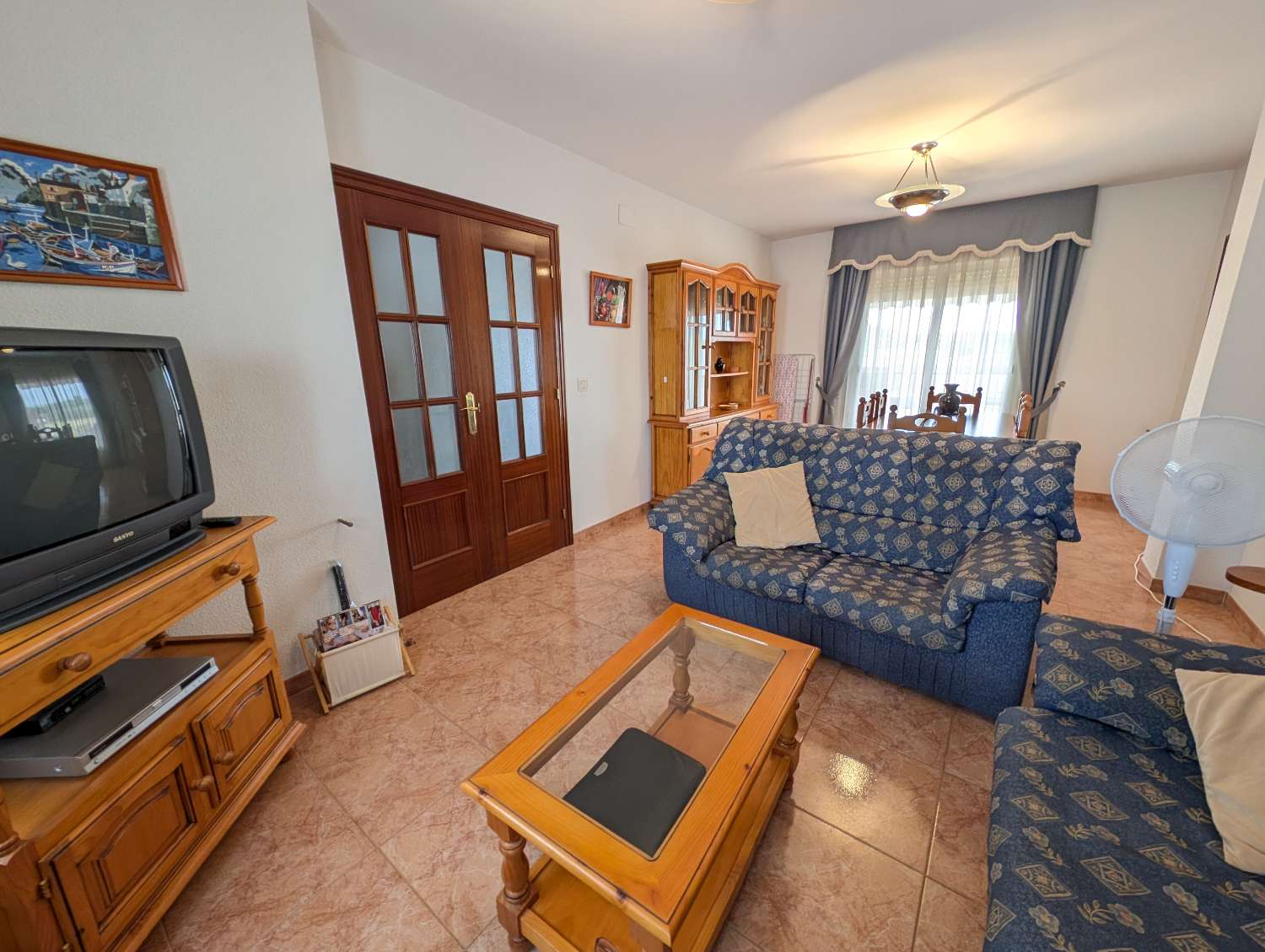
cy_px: 476
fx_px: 439
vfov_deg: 94.6
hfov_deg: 110.5
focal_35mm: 12
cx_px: 632
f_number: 1.95
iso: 72
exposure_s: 1/100
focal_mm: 2.23
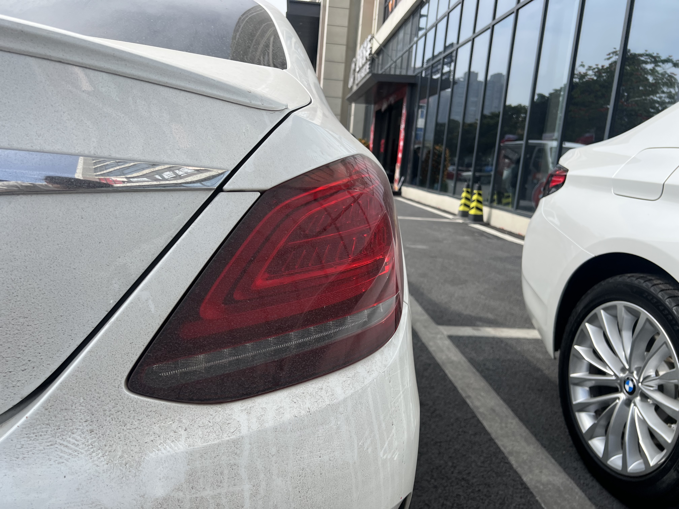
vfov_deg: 53.1
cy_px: 254
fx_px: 510
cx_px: 340
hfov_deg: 67.3
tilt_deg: -7.8
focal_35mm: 26
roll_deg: -6.2
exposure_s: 1/3831
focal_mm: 5.7
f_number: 1.5
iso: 50
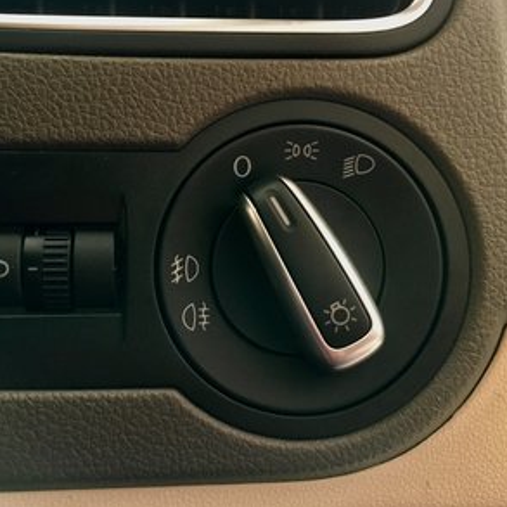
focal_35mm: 35
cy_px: 251
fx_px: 580
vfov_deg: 47.2
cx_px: 206
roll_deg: -0.5
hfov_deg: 47.0
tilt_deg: -27.4
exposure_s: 1/17
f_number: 2.2
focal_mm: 4.15
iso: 200
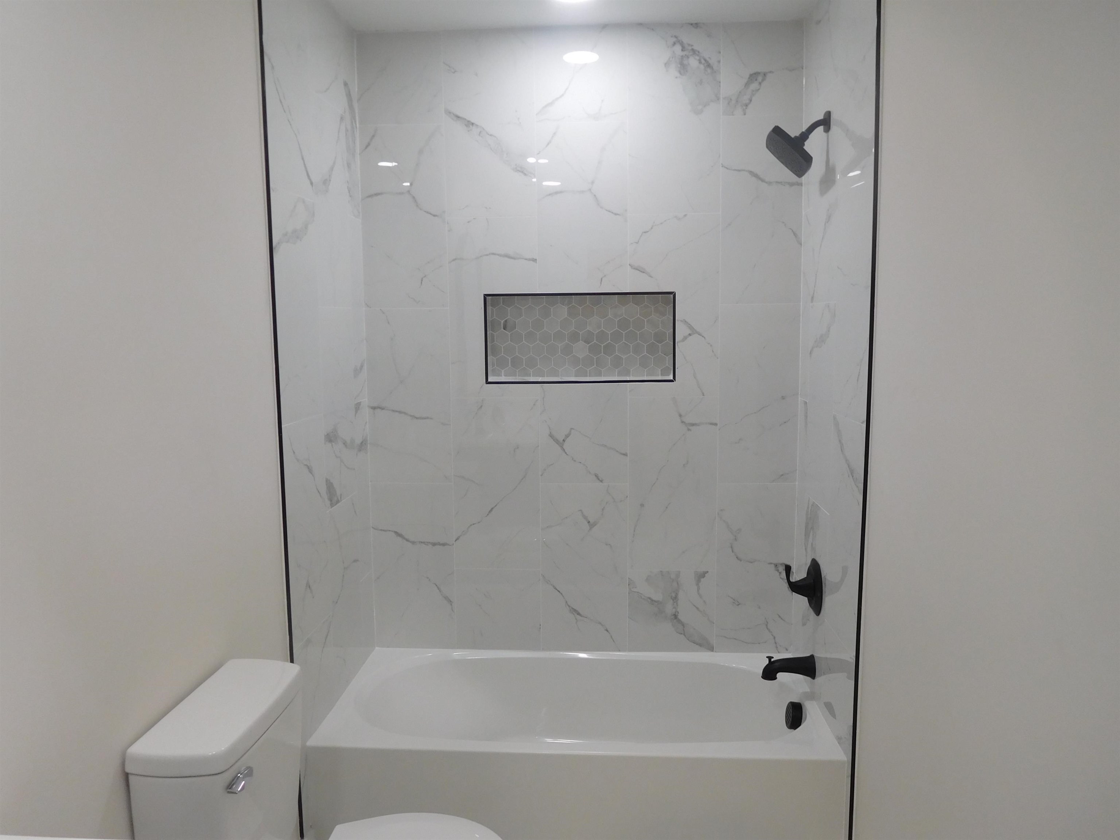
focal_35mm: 25
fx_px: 809
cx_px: 560
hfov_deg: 69.4
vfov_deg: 54.9
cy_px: 420
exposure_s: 1/30
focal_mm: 4.5
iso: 140
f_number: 3.4
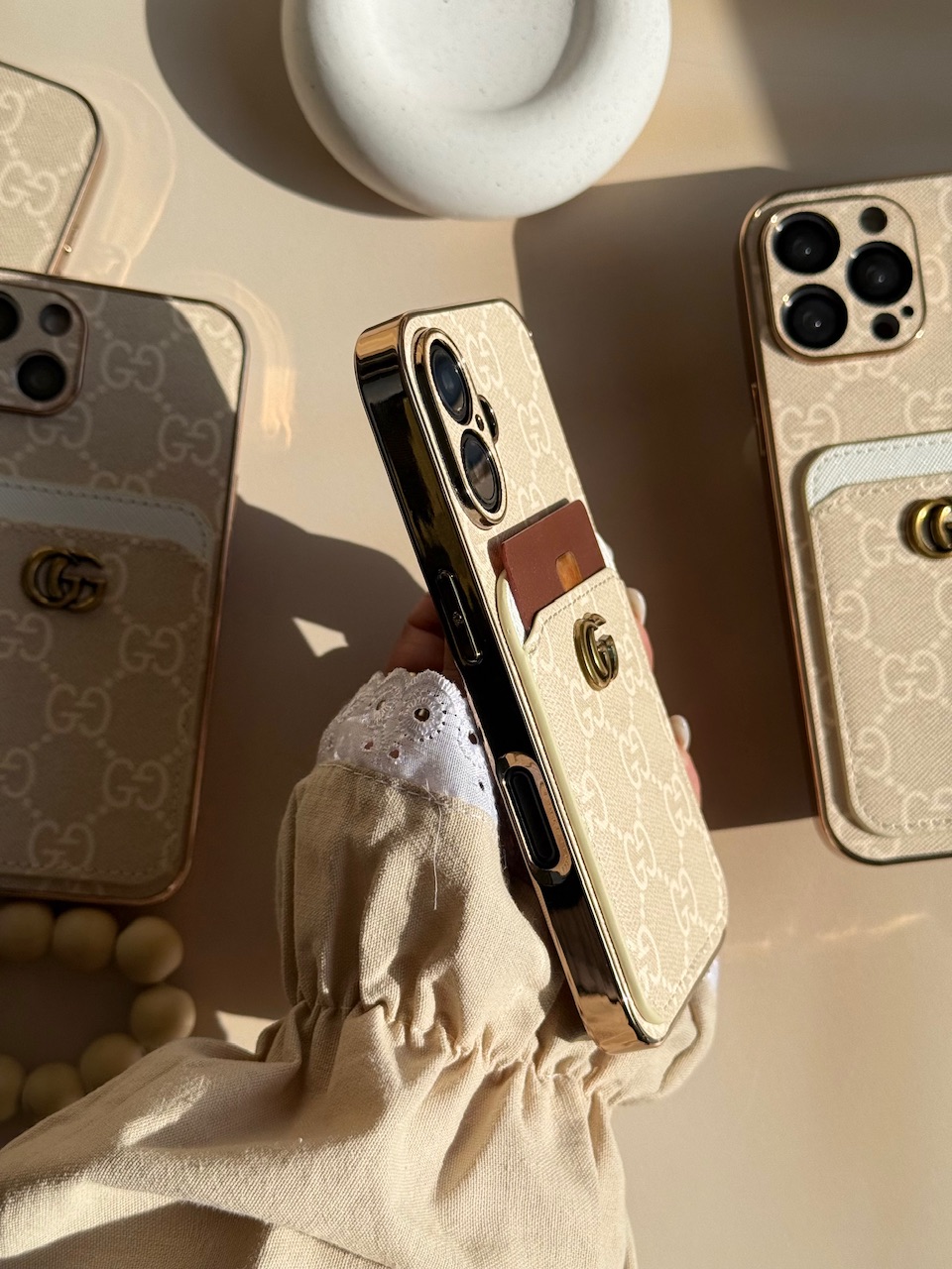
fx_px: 1760
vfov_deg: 39.7
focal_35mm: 48
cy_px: 634
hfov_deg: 30.3
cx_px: 476
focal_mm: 6.76
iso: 64
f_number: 1.78
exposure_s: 1/8772
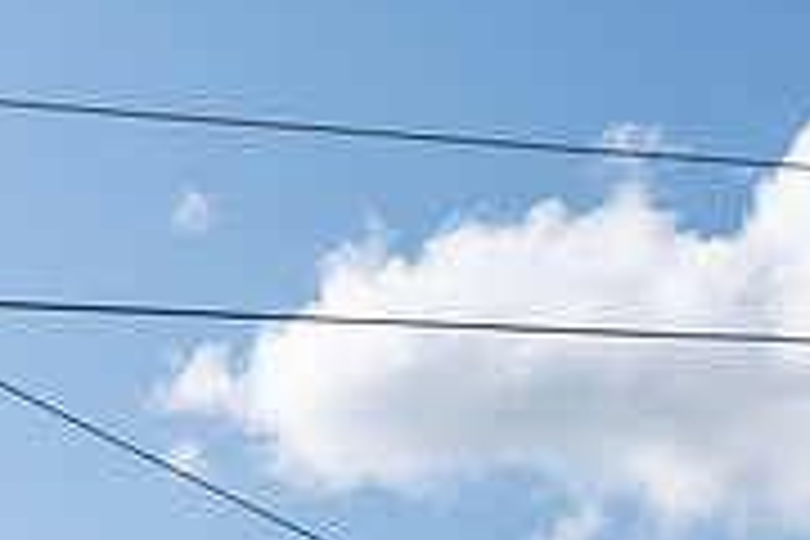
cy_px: 846
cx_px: 342
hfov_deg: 18.6
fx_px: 2475
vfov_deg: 11.8
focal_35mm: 110
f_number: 8
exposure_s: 1/400
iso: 100
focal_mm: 44
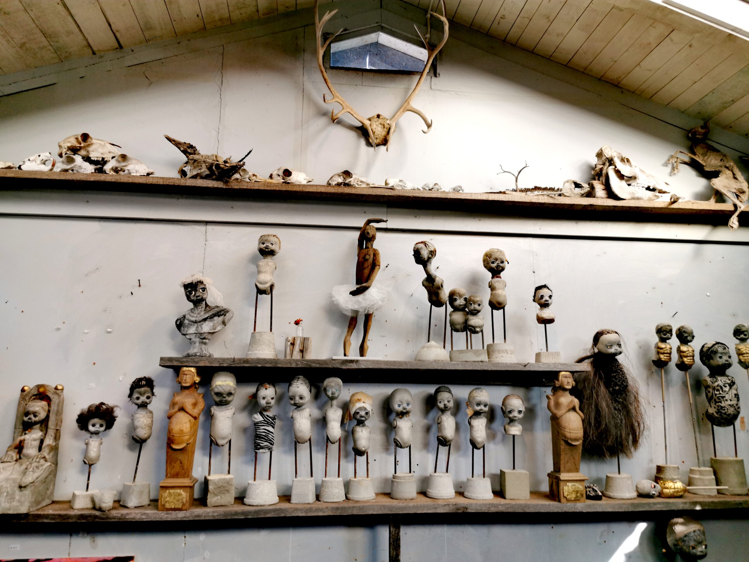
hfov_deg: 65.3
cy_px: 281
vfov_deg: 51.4
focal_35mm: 27
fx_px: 584
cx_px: 374
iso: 50
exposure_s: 1/261
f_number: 1.6
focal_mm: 5.56
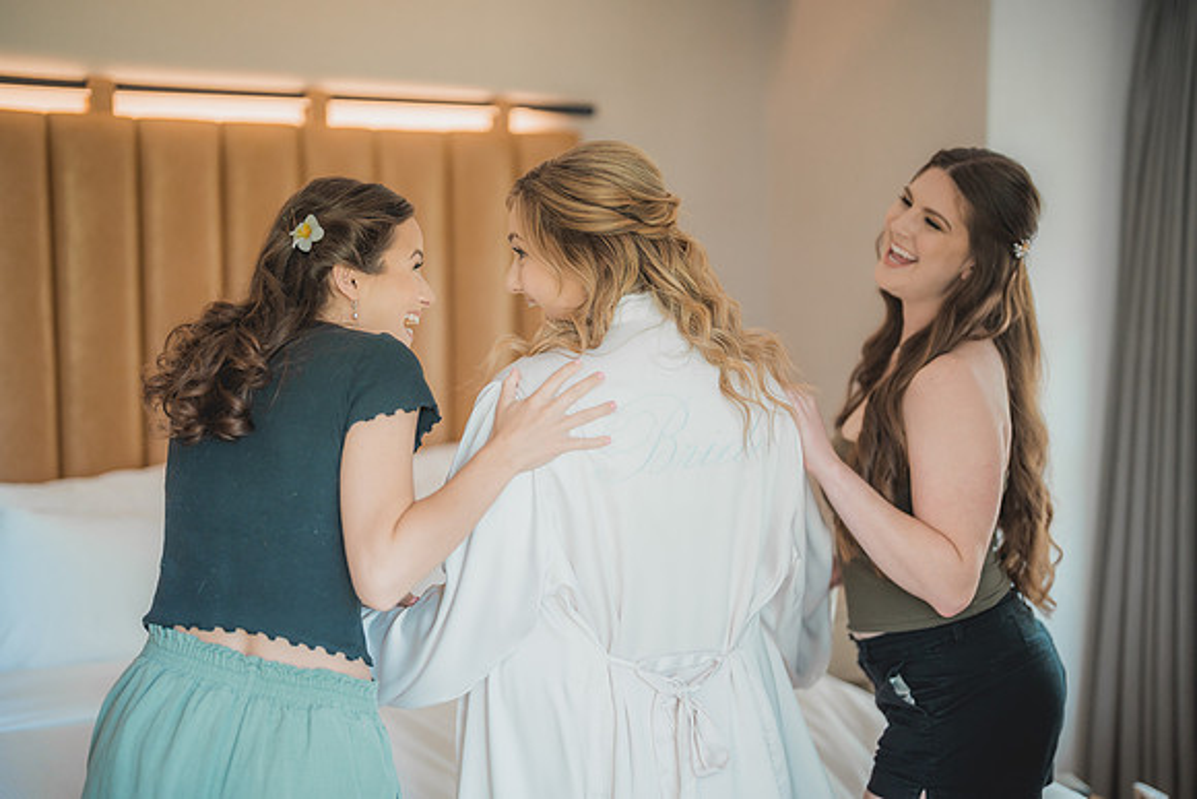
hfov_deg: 39.6
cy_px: 400
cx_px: 598
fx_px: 1663
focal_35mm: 50
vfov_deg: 27.0
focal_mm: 50
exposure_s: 1/400
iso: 400
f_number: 1.2
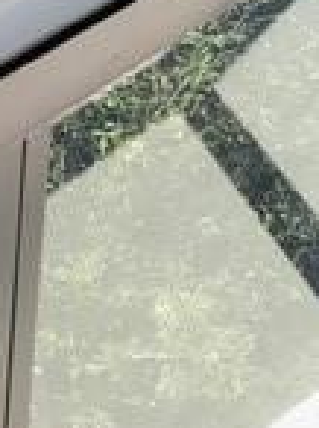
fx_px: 1516
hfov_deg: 11.6
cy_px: -325
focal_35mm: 123
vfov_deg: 14.3
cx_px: -126
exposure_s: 1/1018
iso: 20
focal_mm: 3.99
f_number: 1.8
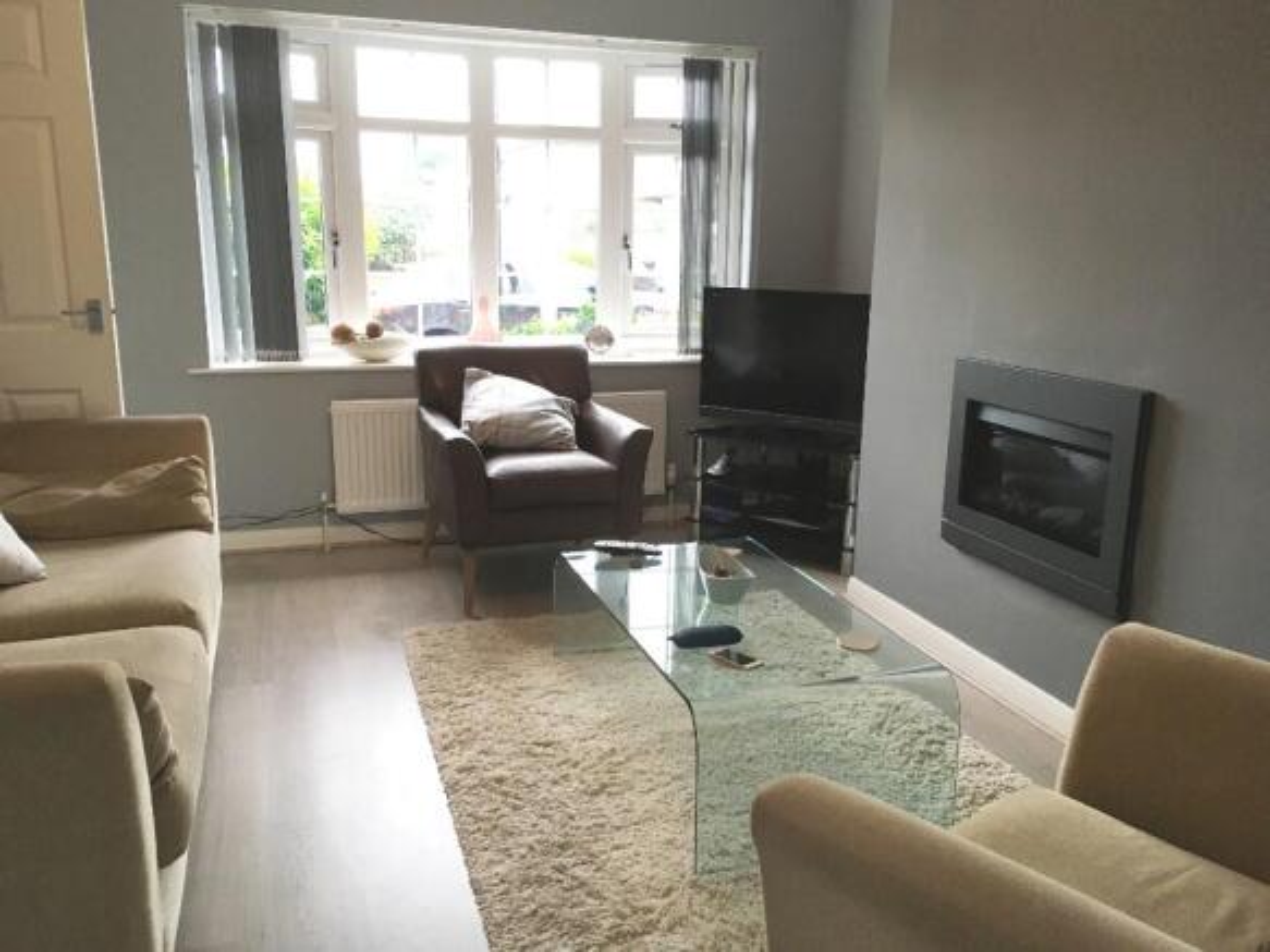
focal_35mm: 29
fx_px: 1064
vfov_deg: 48.2
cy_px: 476
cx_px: 635
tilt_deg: -14.4
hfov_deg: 61.7
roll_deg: -0.2
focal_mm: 4.15
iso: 50
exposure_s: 1/33
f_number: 2.2
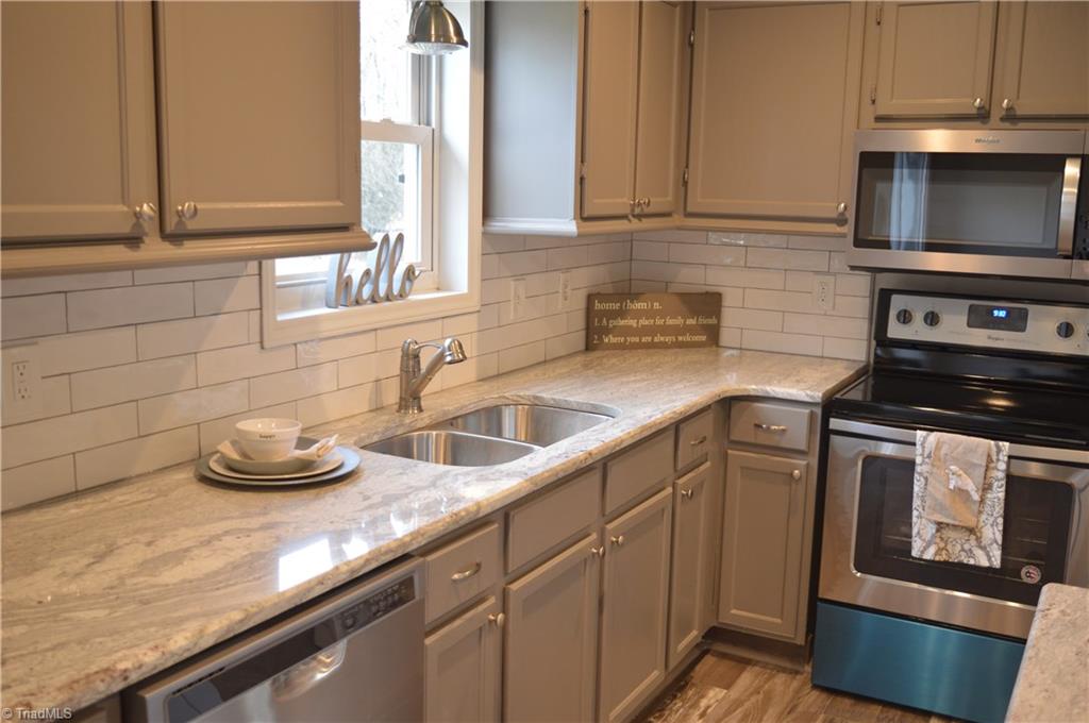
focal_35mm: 36
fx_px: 1088
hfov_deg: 53.2
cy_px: 362
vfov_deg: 36.8
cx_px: 544
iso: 400
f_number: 4
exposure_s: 1/25
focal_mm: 24
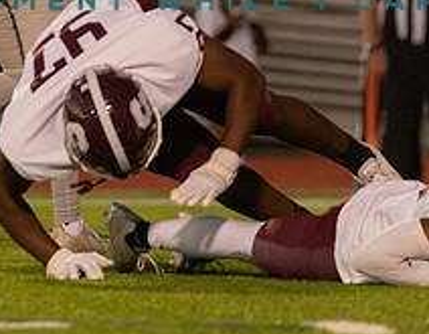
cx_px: 41
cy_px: -106
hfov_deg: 2.8
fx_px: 8933
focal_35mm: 711
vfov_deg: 2.1
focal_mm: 200
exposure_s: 1/1250
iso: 5000
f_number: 2.8
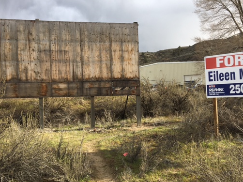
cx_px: 116
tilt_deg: +1.2
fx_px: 260
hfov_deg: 50.1
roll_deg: +1.3
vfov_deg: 38.6
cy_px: 95
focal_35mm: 37
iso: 25
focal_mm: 4.15
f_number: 2.2
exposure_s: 1/418
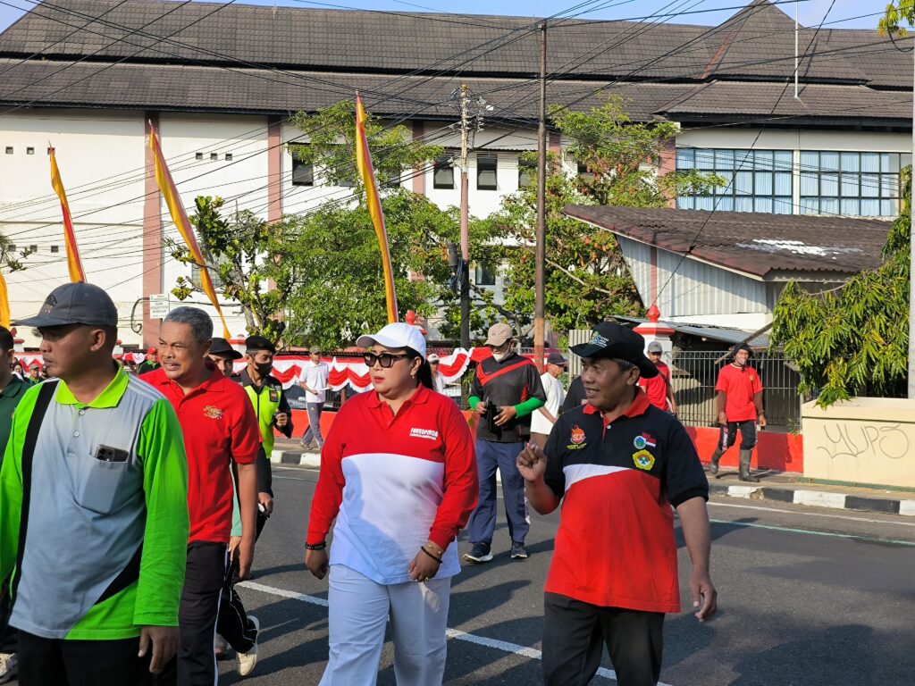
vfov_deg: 29.1
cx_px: 458
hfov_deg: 38.2
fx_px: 1322
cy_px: 343
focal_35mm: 50
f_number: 1.9
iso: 50
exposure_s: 1/503
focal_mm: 7.1
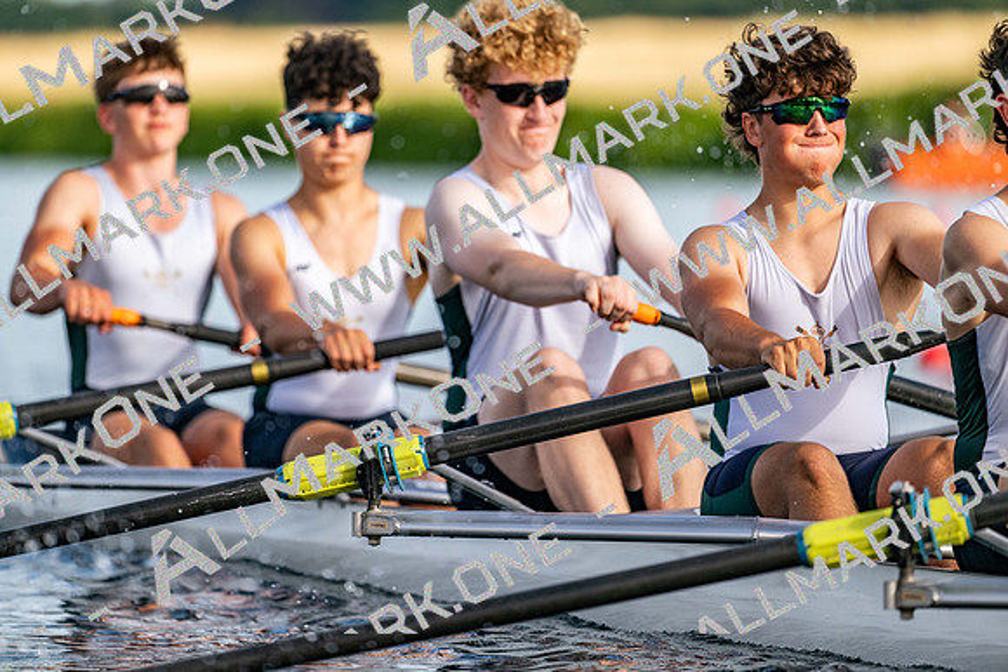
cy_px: 336
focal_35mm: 400
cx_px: 504
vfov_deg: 3.4
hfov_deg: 5.2
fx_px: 11202
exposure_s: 1/2500
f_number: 4.5
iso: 400
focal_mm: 400
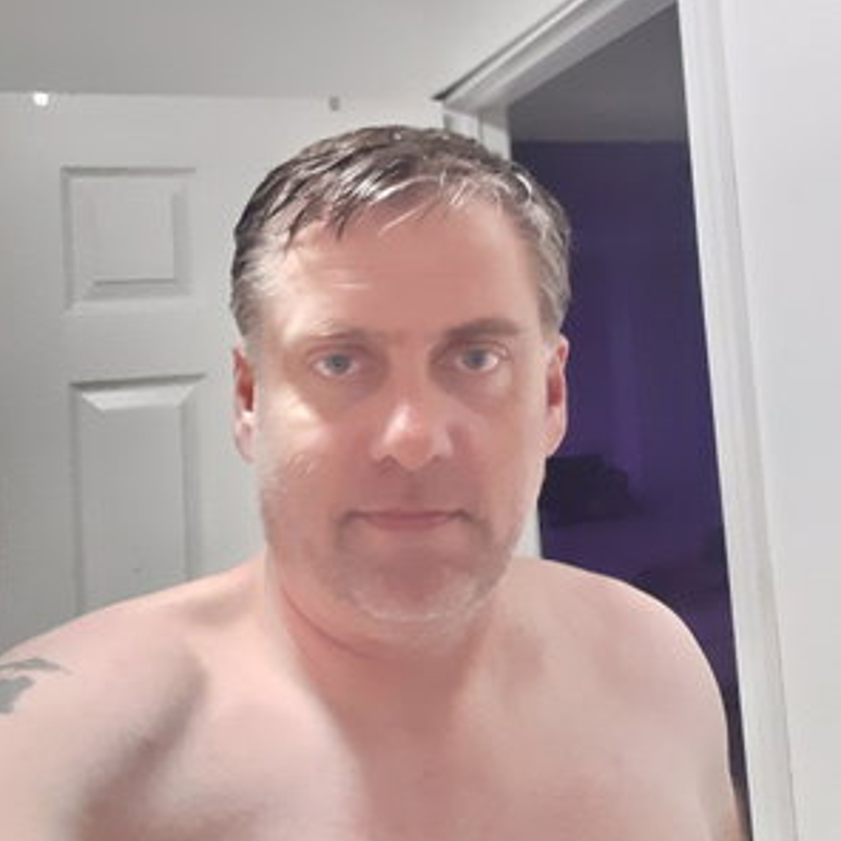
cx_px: 418
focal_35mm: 37
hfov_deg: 44.9
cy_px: 295
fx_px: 1017
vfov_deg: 44.4
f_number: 2
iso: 500
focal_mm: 2.61
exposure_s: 1/17
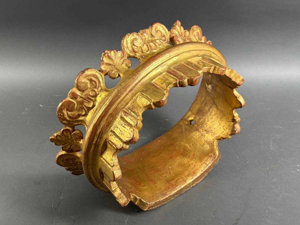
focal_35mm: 52
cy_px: 112
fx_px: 451
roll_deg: +0.5
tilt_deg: -33.4
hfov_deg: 36.8
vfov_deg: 28.0
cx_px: 150
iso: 100
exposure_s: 1/50
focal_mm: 5.96
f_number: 1.6
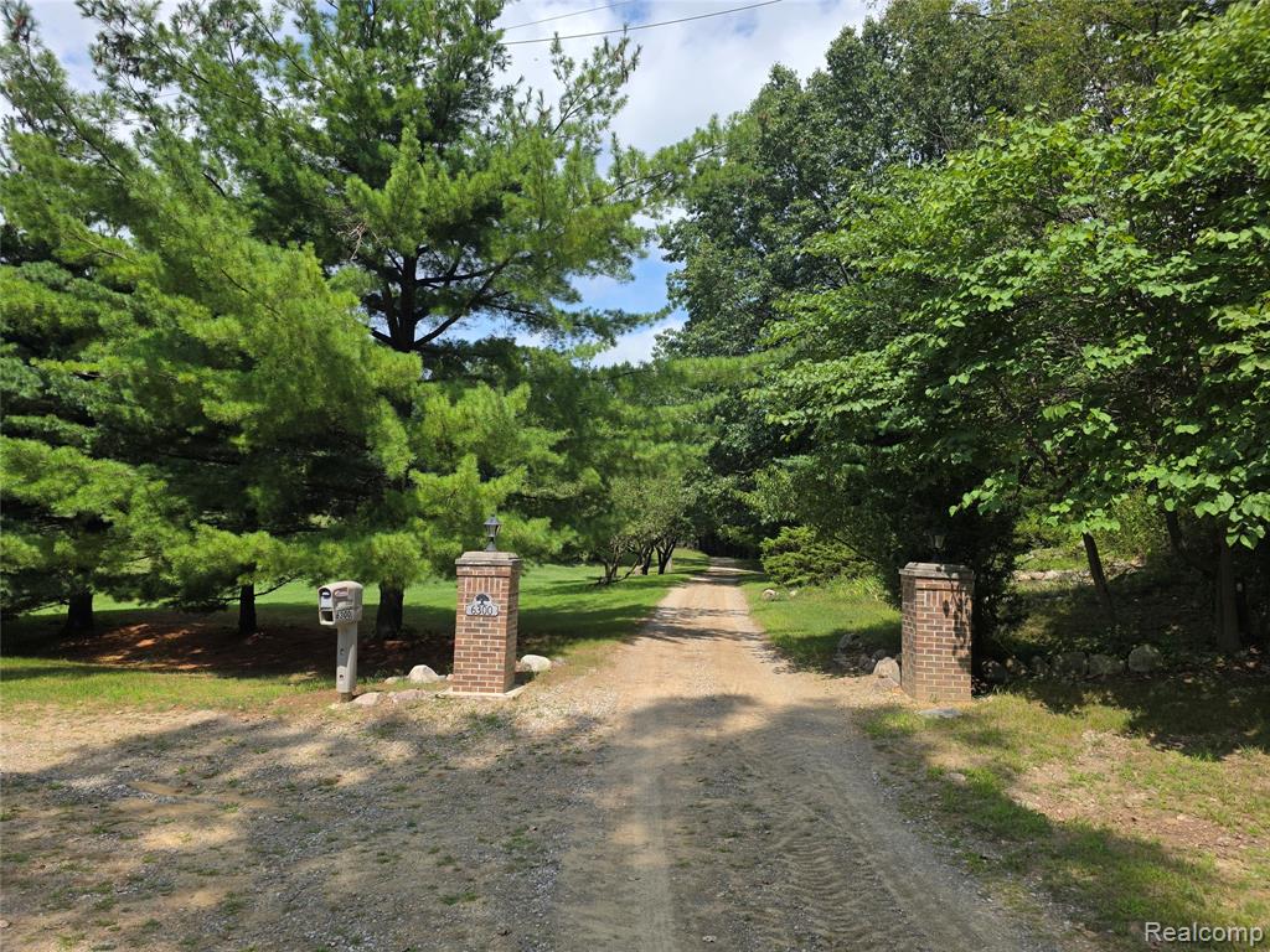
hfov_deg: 73.9
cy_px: 476
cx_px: 635
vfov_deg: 58.9
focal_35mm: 23
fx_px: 844
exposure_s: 1/4145
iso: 80
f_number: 1.7
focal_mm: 6.3
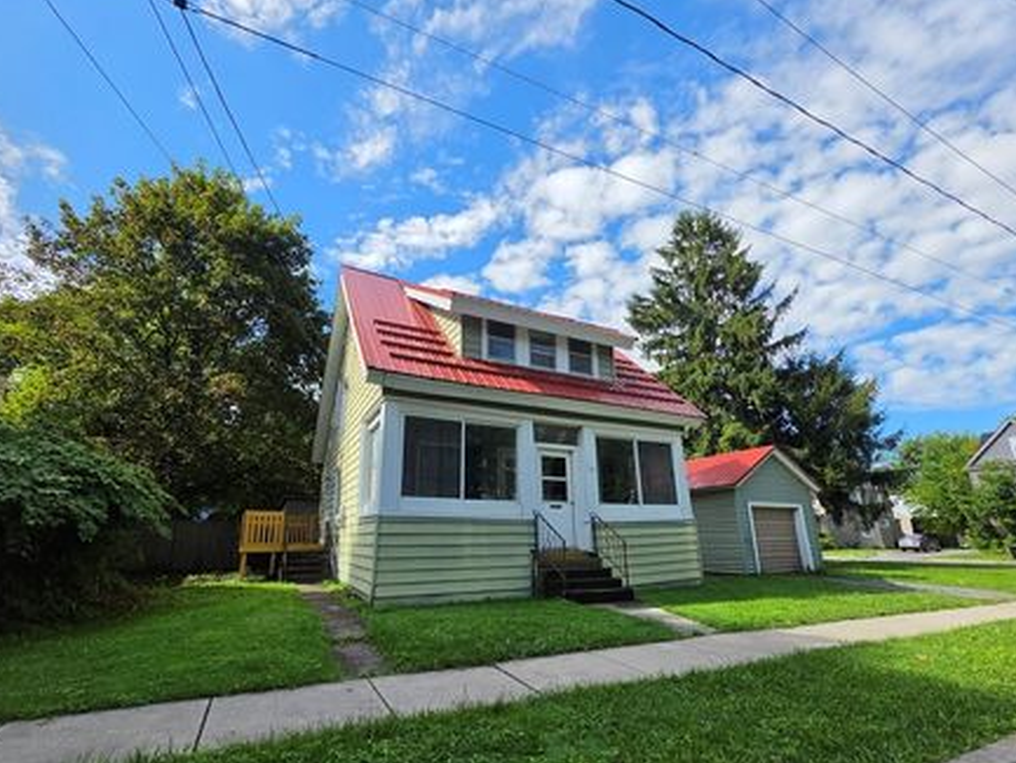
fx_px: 440
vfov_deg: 81.5
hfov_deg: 98.1
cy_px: 419
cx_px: 495
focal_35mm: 15
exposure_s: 1/1387
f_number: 1.9
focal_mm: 2.2
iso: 32
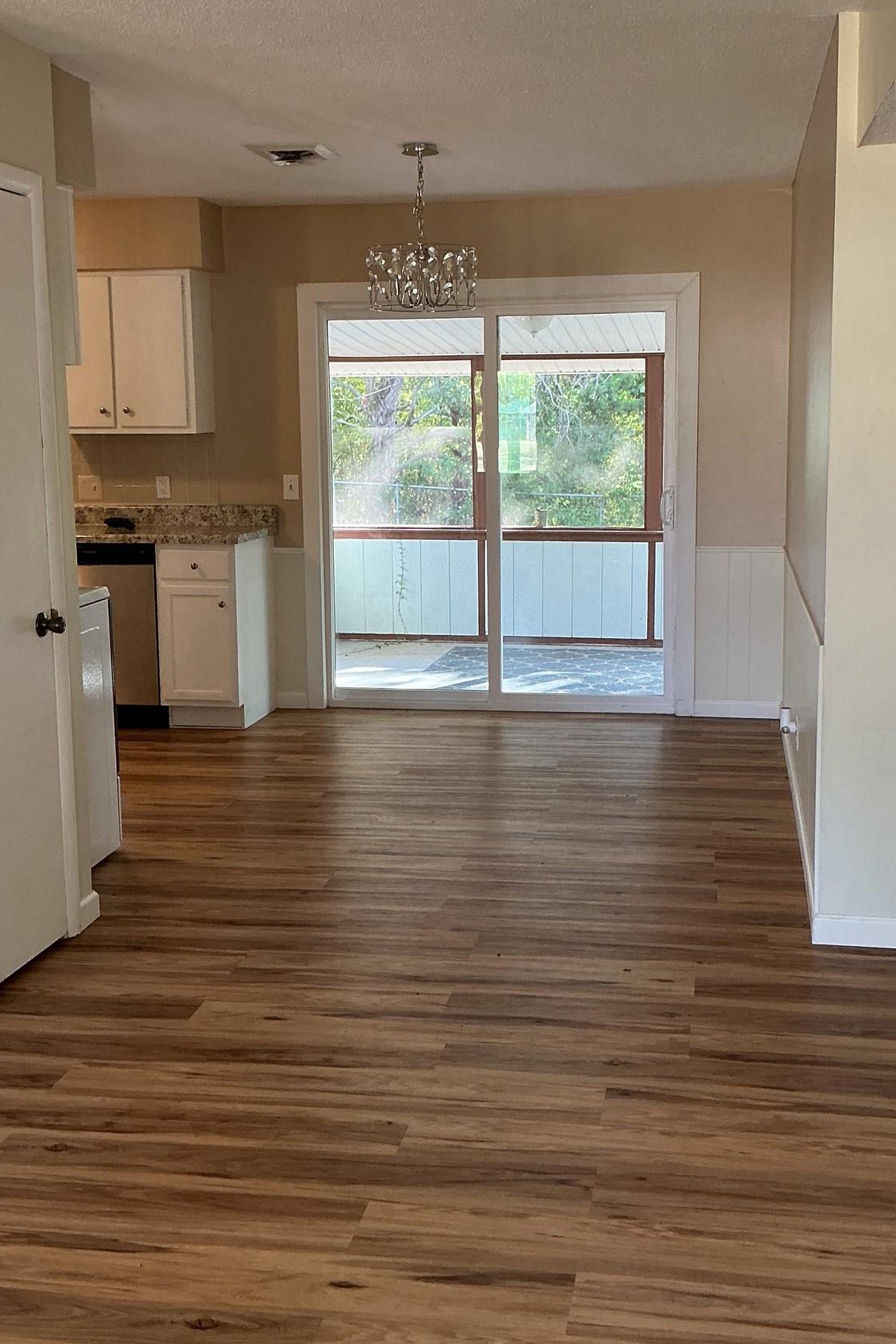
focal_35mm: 41
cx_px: 473
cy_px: 618
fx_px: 1531
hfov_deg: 32.6
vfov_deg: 47.4
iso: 80
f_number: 1.8
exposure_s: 1/60
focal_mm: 3
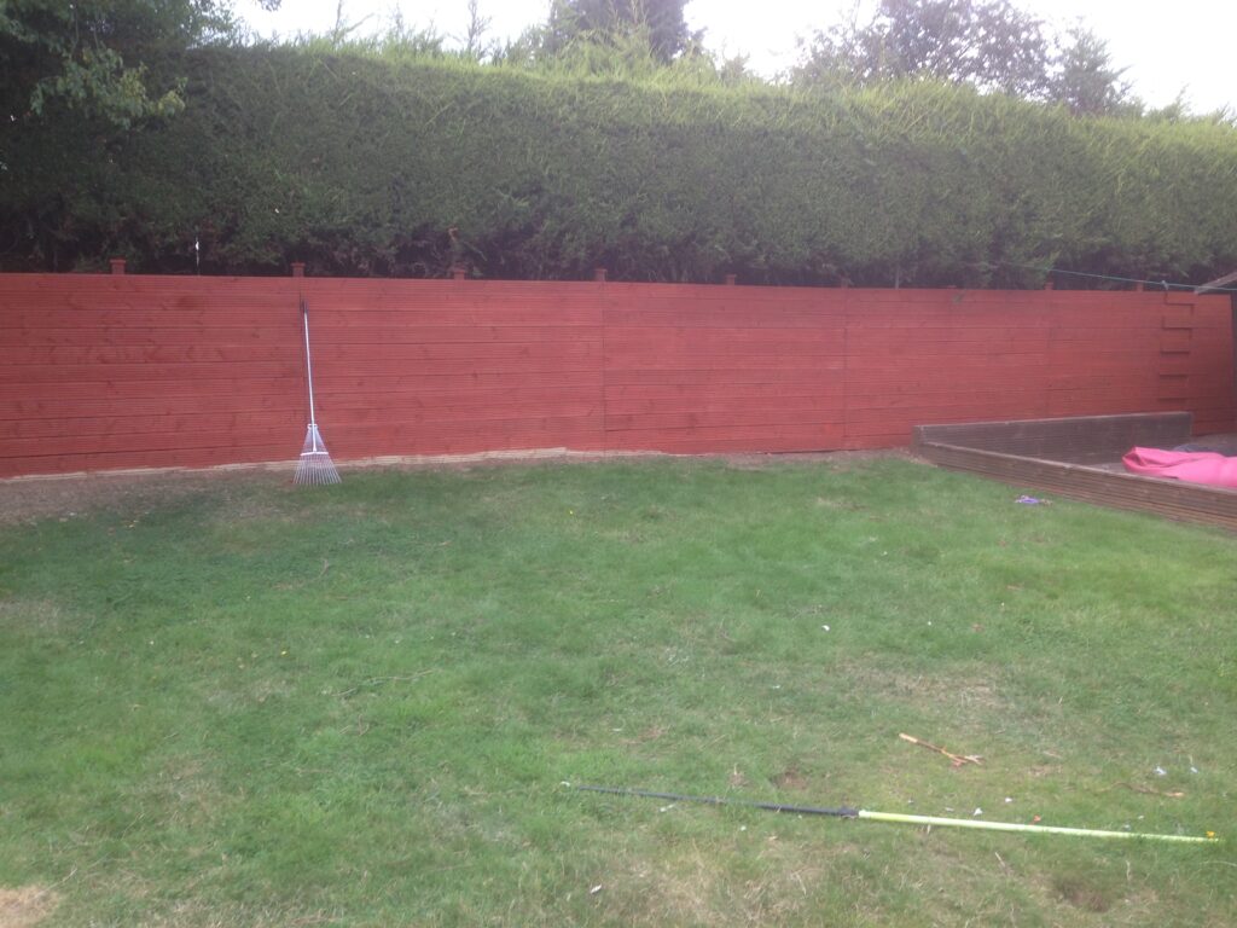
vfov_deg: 42.9
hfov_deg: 55.4
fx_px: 1179
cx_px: 618
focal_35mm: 33
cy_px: 464
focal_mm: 4.12
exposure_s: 1/121
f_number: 2.4
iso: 50
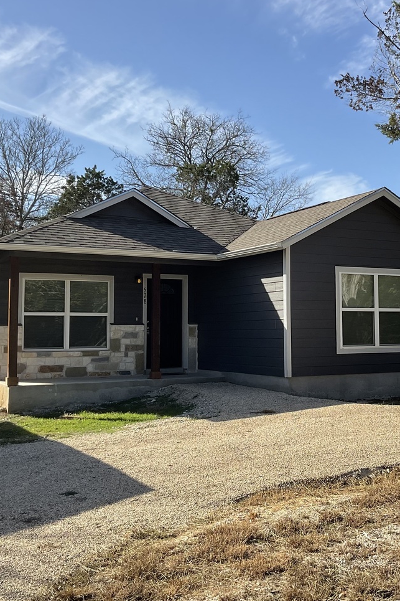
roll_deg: +0.3
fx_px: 750
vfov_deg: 43.6
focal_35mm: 45
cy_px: 281
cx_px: 286
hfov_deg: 29.5
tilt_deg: +4.1
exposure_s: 1/1412
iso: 16
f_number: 1.8
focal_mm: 3
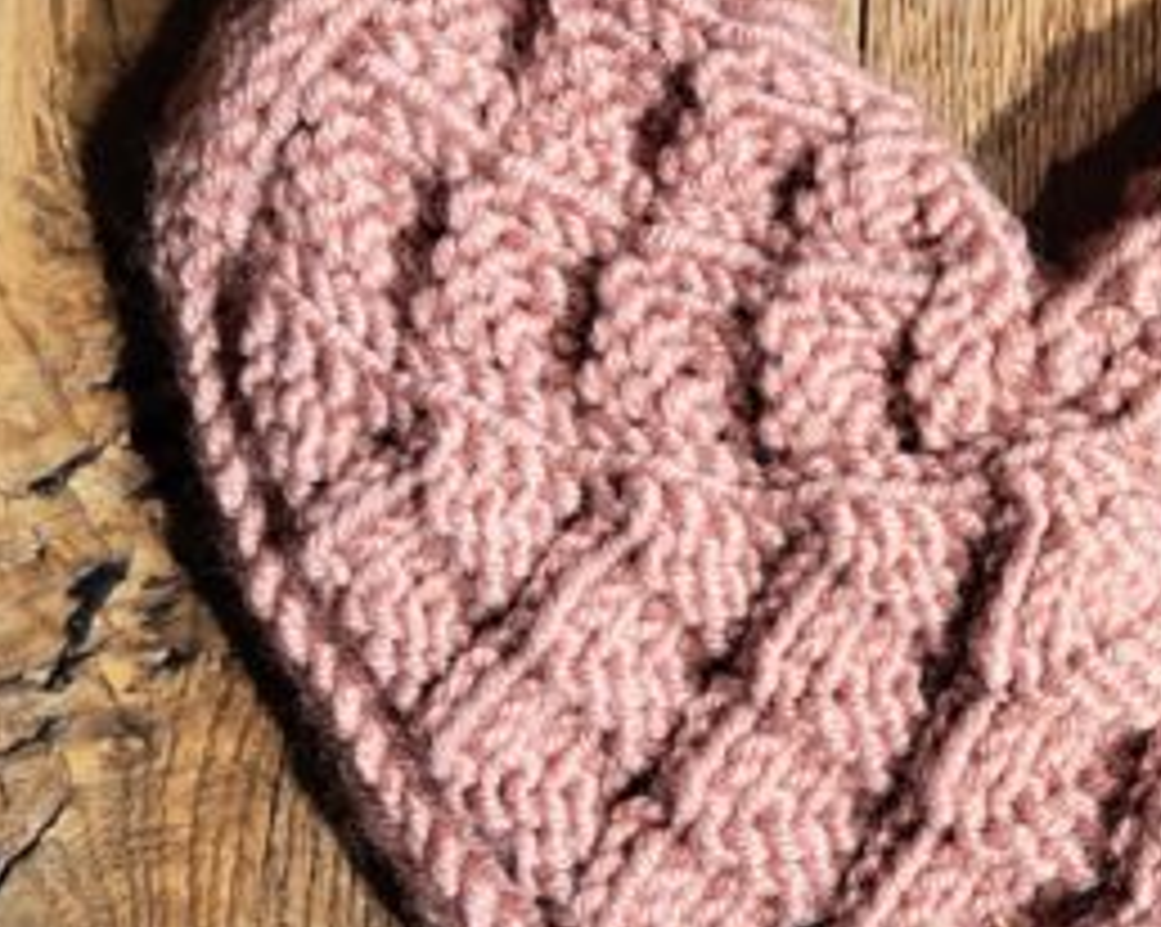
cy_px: 536
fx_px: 3193
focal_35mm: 93
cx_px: 1404
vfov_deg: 16.5
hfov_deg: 19.4
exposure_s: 1/807
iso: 50
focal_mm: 5.23
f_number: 1.8
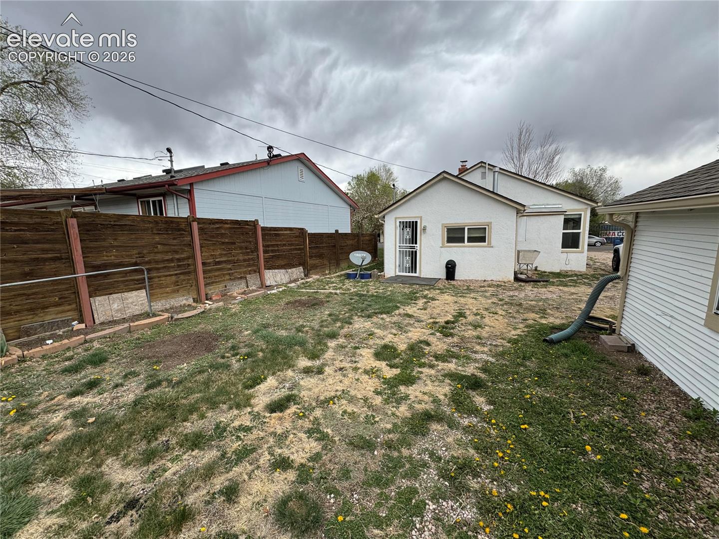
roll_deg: +1.9
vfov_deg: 85.7
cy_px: 270
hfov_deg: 102.1
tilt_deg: -9.3
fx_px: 291
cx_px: 360
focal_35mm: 14
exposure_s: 1/787
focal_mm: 2.22
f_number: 2.2
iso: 40
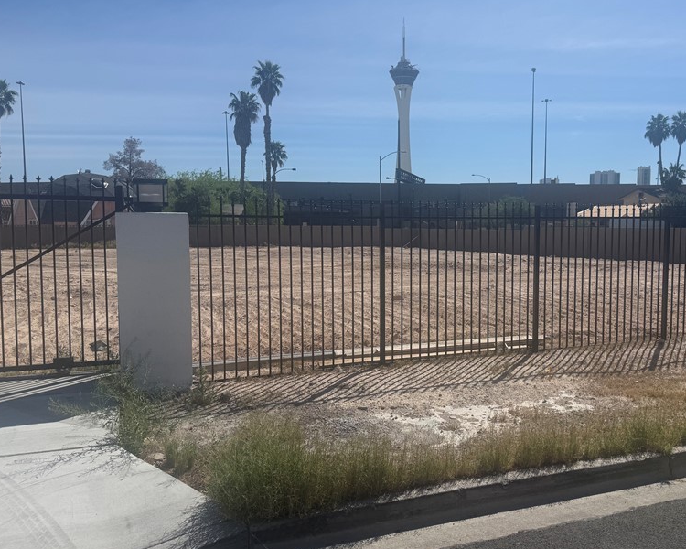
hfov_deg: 55.1
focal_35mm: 32
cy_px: 269
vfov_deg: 45.8
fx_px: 650
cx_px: 426
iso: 80
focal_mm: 6.76
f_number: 1.78
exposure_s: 1/10309
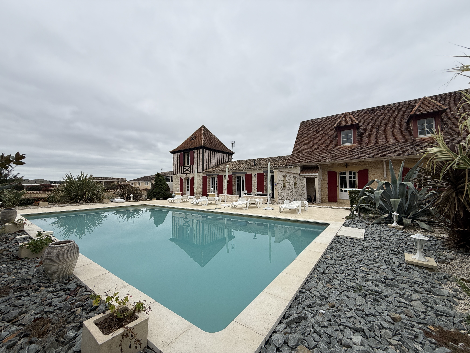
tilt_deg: +3.1
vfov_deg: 85.7
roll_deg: -0.1
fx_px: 190
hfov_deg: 102.1
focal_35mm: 14
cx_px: 235
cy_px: 176
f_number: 2.2
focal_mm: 2.22
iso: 50
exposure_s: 1/1017
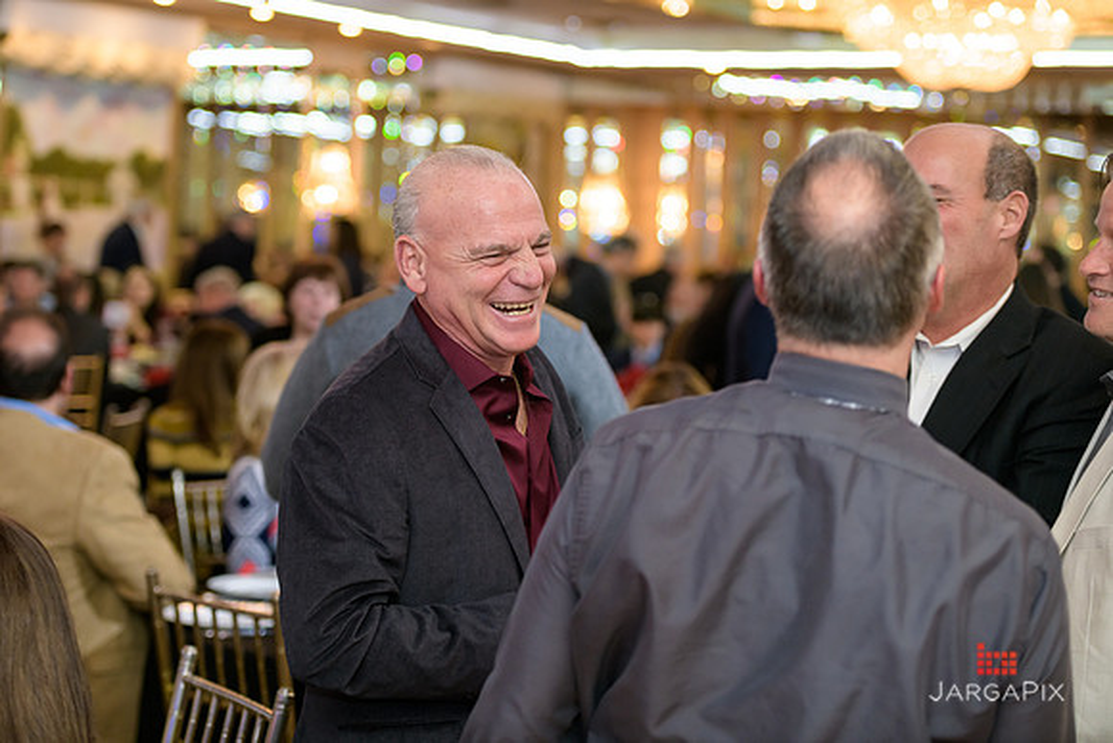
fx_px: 2412
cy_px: 329
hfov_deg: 26.0
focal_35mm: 78
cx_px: 493
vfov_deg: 17.5
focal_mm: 70
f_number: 3.2
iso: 400
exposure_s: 1/125
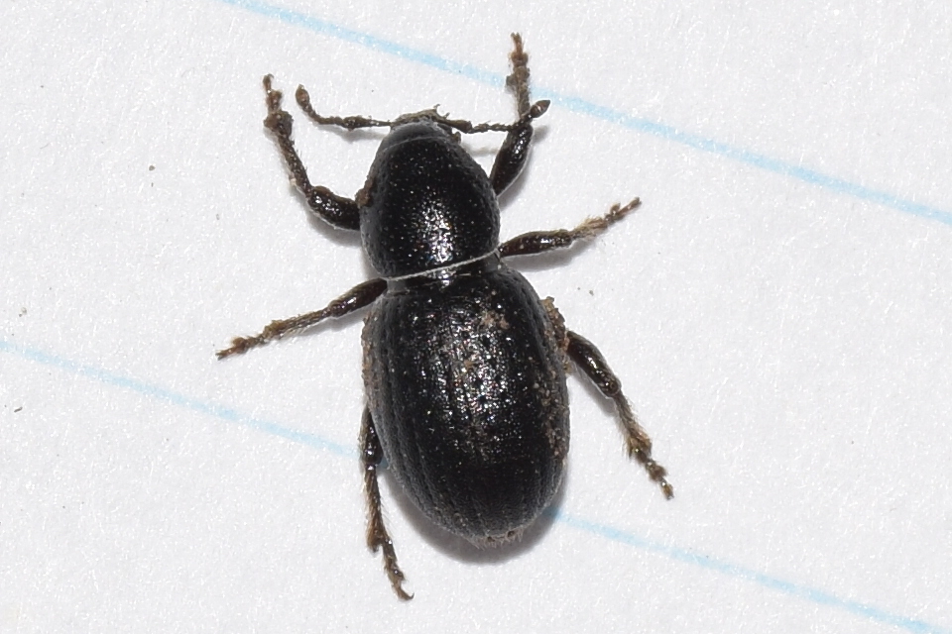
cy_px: 317
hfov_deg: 9.8
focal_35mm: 210
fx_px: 5553
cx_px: 476
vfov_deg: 6.5
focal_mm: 140
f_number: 11
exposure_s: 1/160
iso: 100
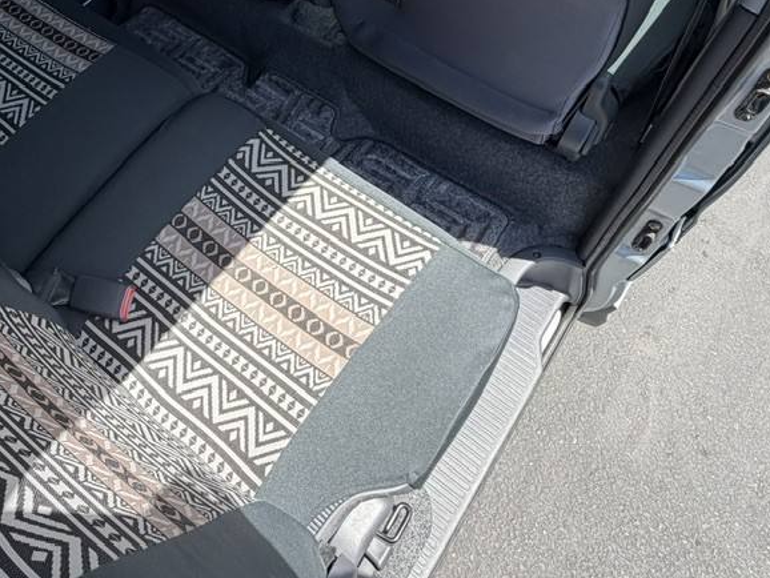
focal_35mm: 31
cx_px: 266
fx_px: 690
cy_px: 120
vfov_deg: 43.5
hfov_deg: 57.2
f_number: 2.2
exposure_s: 1/502
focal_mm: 2.22
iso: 64
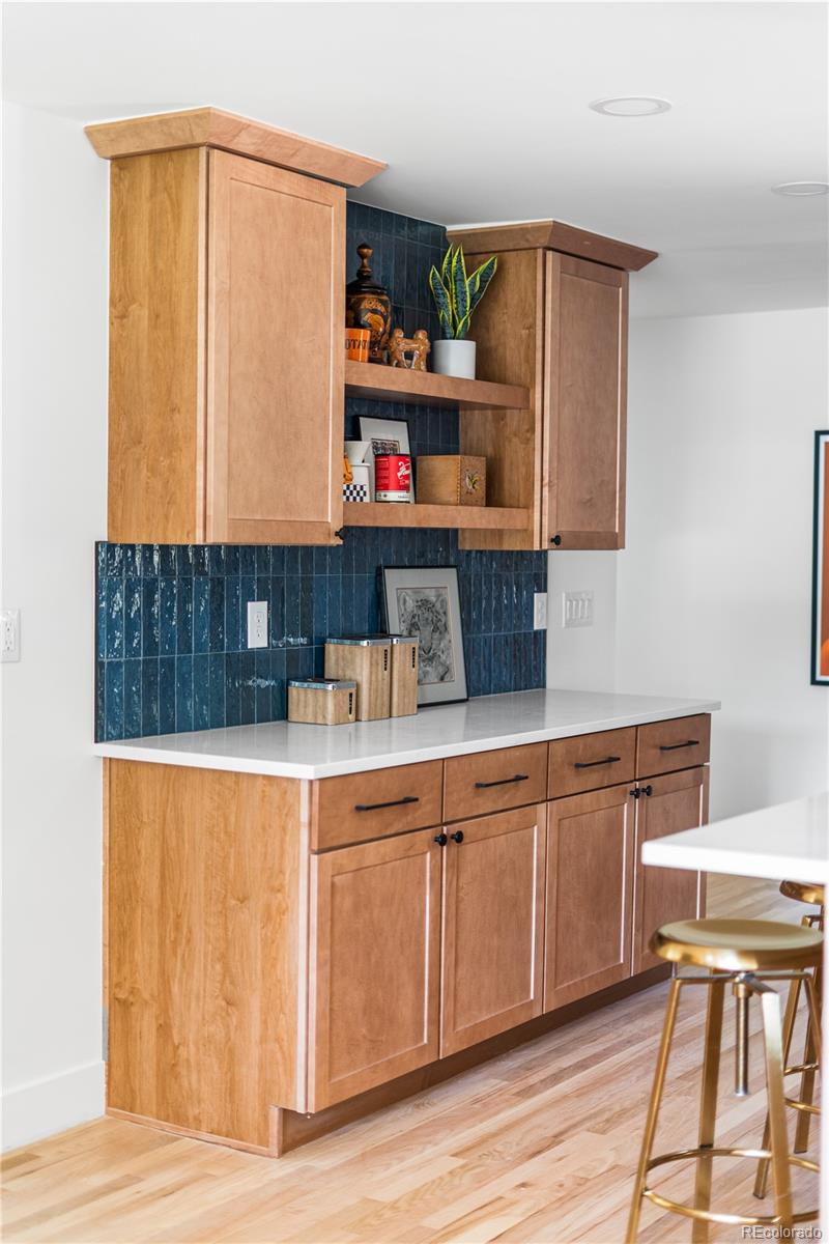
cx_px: 414
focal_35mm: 50
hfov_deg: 27.0
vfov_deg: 39.6
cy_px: 622
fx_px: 1727
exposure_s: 1/40
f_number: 1.8
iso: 640
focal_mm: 50
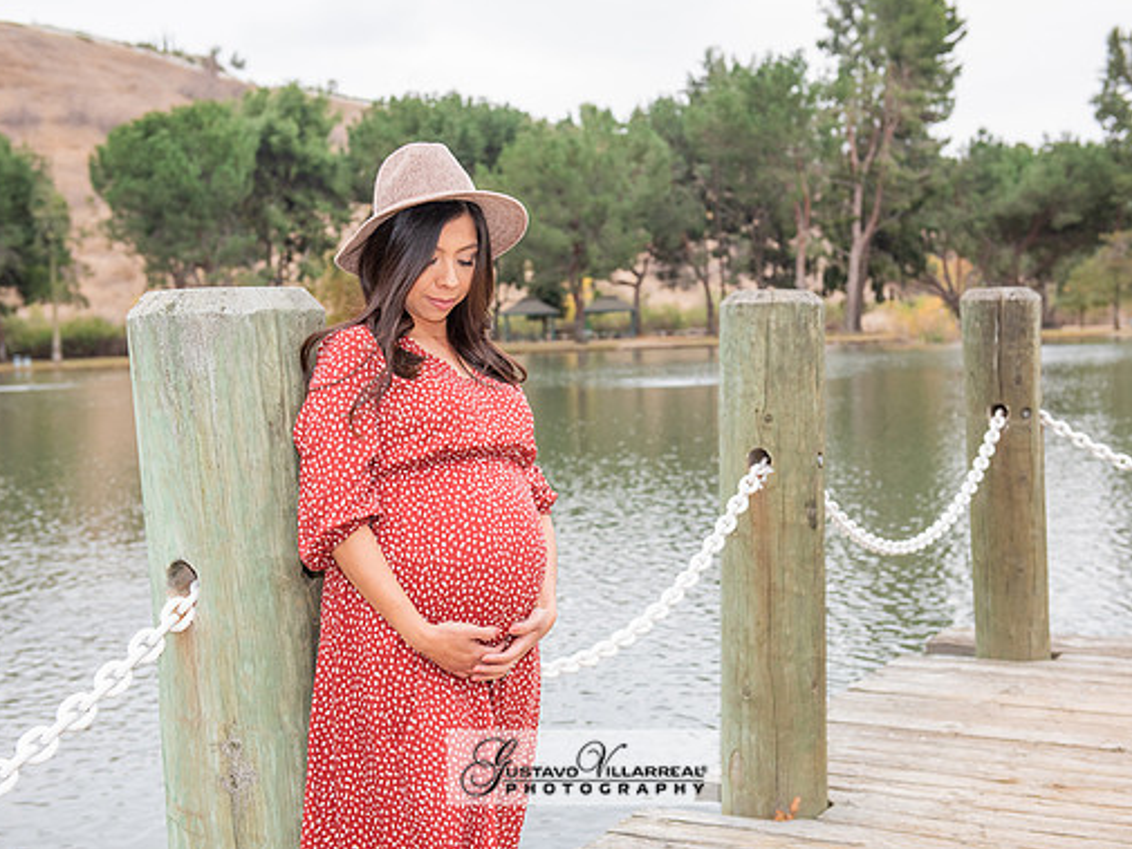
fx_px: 1734
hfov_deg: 36.2
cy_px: 420
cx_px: 583
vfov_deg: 27.5
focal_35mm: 53
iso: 500
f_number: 5
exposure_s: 1/125
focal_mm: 48
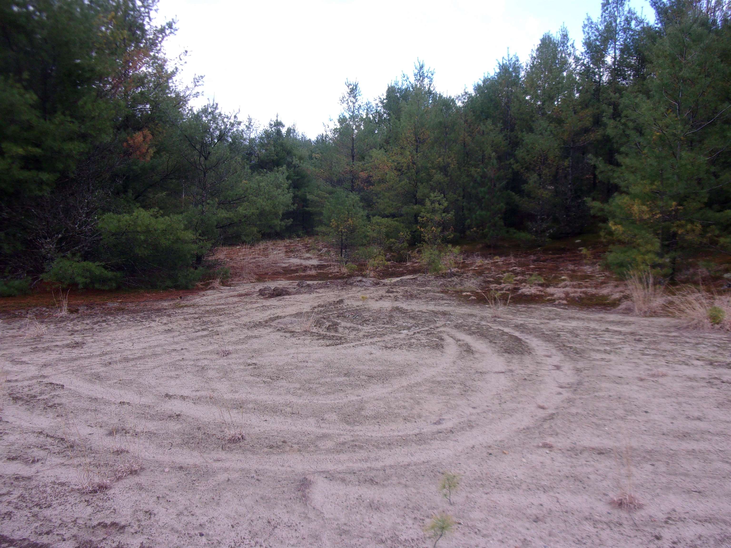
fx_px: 591
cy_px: 274
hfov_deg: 63.4
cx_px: 366
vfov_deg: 49.7
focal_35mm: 28
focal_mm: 5.1
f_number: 3.9
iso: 80
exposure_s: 1/210
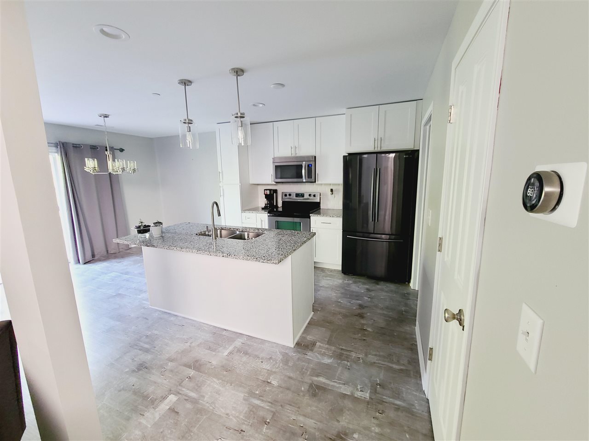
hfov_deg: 106.2
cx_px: 294
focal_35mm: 13
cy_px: 220
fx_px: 221
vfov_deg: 89.9
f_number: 2.2
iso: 400
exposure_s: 1/33
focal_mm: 2.2
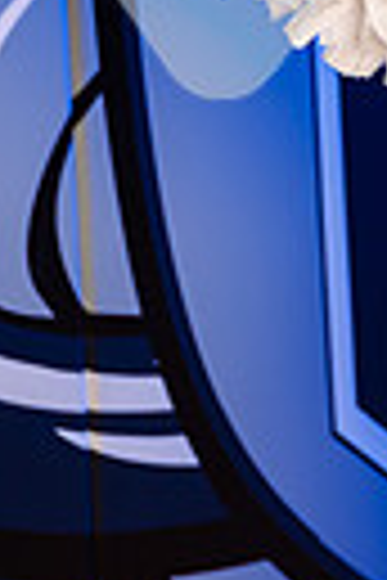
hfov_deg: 7.1
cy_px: -355
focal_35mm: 188
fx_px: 3031
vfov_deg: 10.5
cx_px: 670
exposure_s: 1/250
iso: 100
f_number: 5.6
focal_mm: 54
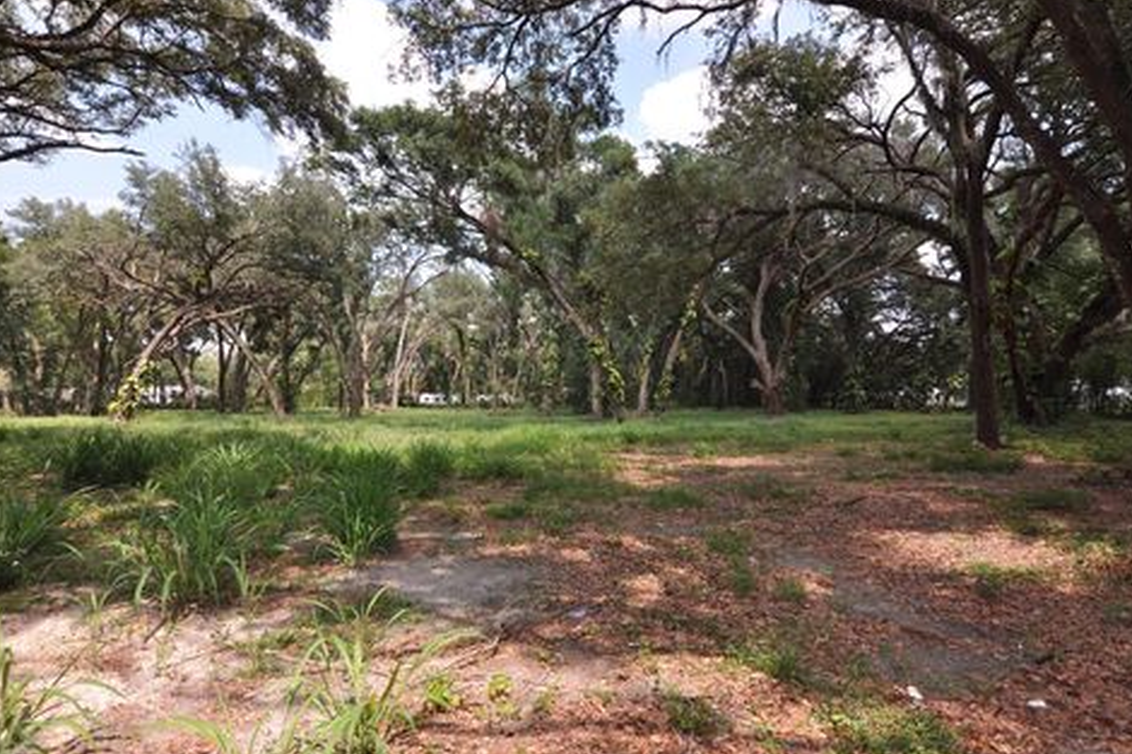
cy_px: 388
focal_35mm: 18
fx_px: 551
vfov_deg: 68.7
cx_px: 588
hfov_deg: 91.5
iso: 200
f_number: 4.5
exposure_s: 1/200
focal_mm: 11
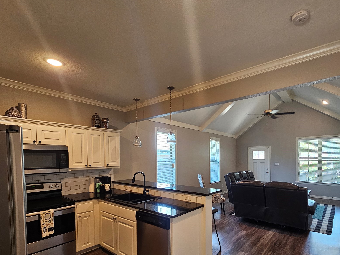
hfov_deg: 90.3
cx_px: 196
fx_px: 167
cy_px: 161
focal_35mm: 17
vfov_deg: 73.4
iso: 250
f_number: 2.2
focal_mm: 2.2
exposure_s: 1/60
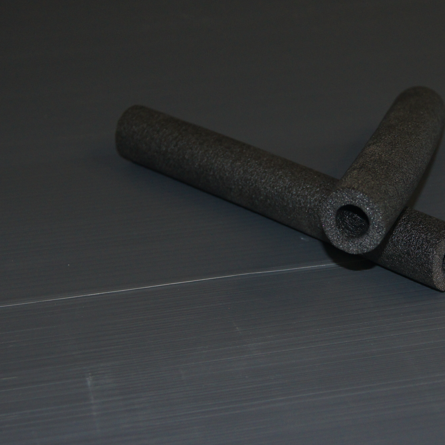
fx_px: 1539
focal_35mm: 106
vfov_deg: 16.5
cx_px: 323
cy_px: 207
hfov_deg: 16.4
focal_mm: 45
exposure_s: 1/80
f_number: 5.6
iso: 800
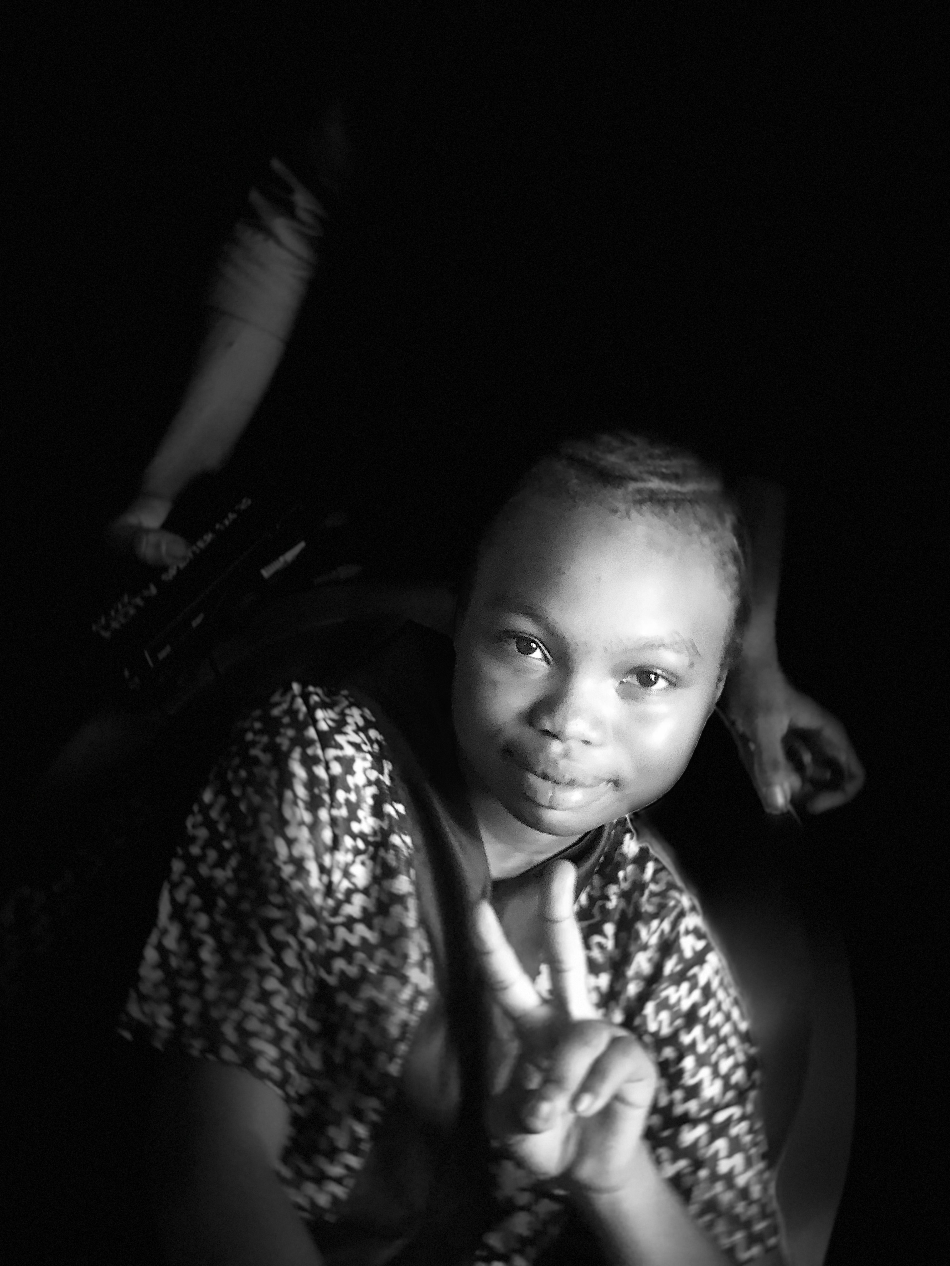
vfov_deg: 36.8
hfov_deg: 28.0
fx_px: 1903
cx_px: 475
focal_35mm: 52
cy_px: 633
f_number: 2.4
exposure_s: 1/24
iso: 125
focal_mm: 6
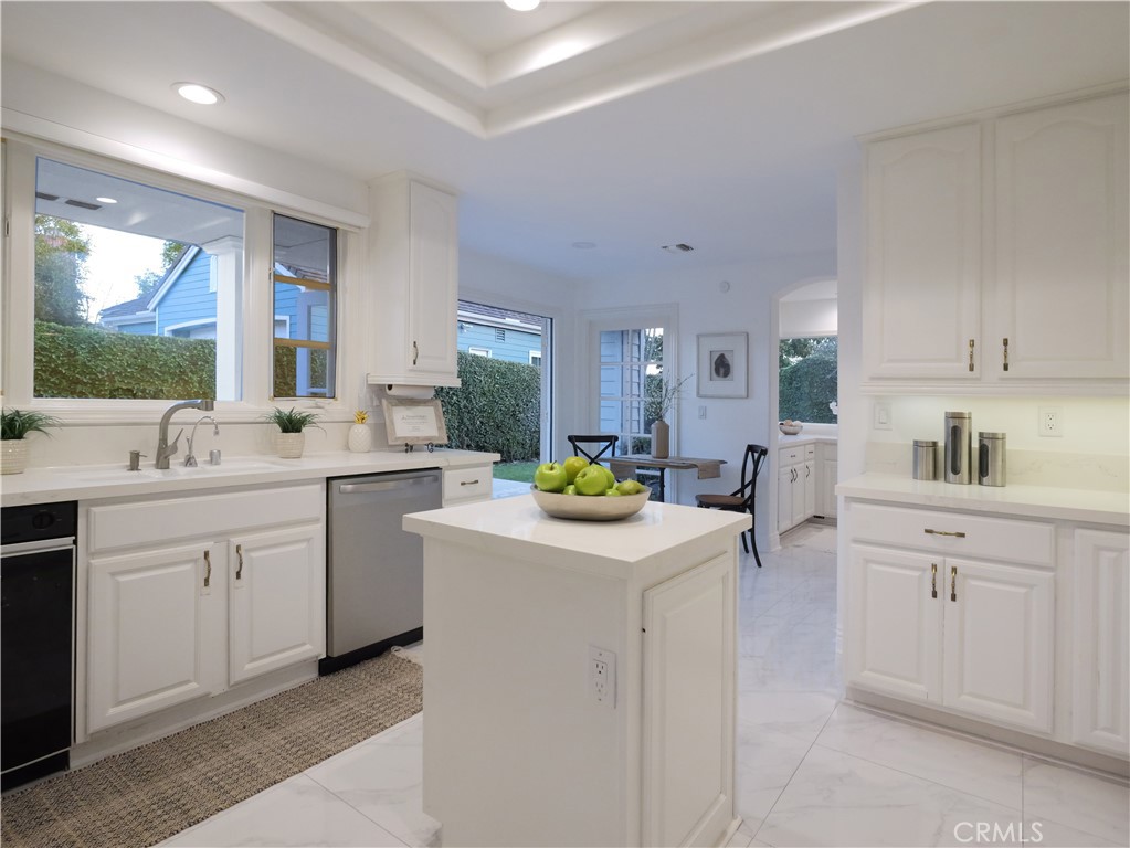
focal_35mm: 18
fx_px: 588
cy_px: 424
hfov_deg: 87.7
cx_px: 565
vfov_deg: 71.6
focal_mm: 9
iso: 2500
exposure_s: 1/100
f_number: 8
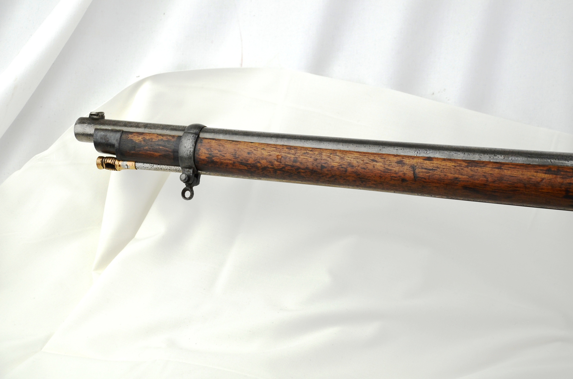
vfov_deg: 14.6
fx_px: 1477
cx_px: 286
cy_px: 190
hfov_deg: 22.0
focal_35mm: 93
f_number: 5
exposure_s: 1/250
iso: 450
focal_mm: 62
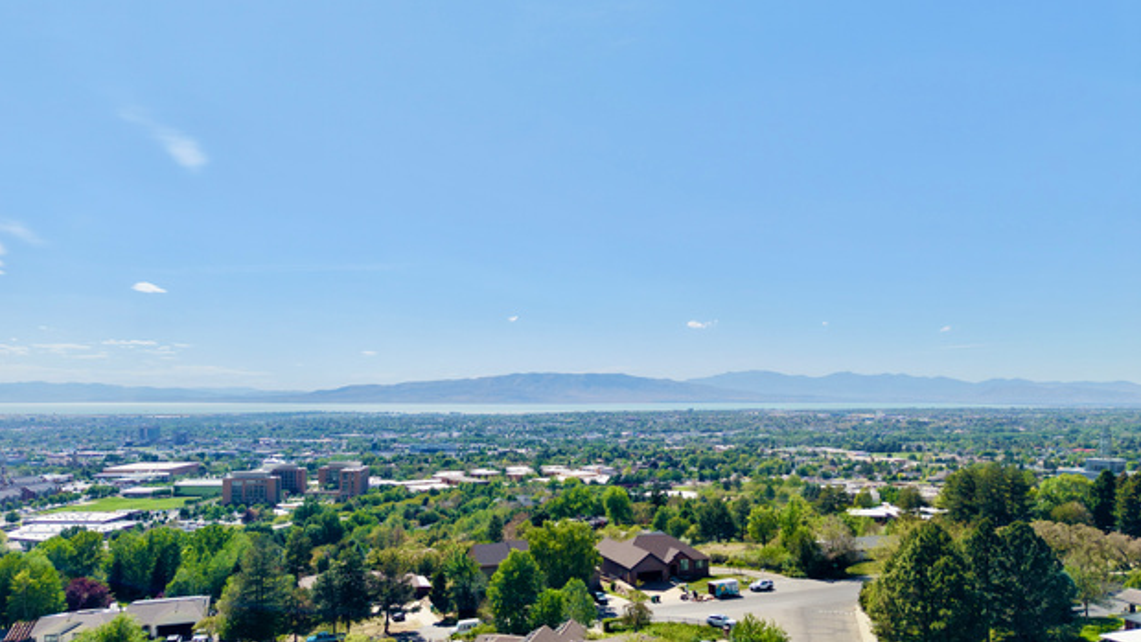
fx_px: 817
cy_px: 396
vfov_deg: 42.6
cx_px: 558
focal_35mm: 27
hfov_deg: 69.8
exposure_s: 1/8000
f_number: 1.8
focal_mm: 8.67
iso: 290
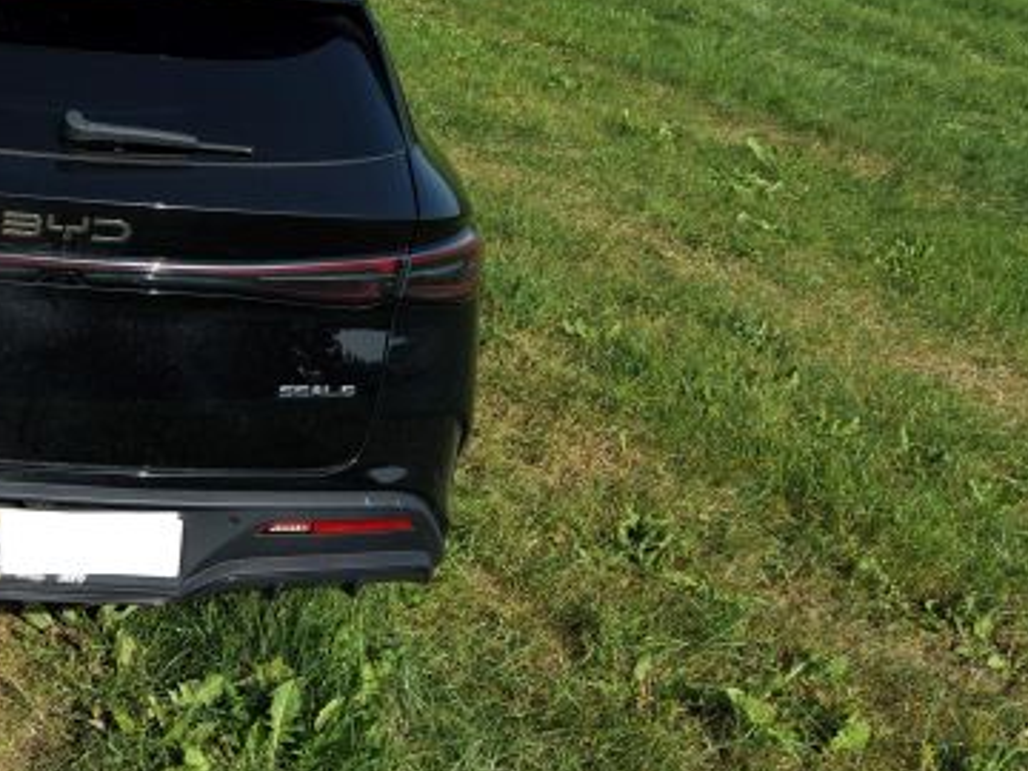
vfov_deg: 24.0
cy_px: 150
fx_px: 1782
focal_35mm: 60
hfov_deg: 30.4
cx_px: 51
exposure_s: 1/4000
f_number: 1.8
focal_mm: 8.67
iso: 200
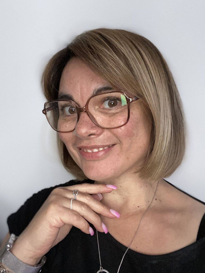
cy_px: 136
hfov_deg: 46.8
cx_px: 102
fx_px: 237
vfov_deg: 60.0
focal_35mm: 30
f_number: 2.2
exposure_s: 1/31
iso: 320
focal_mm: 2.71
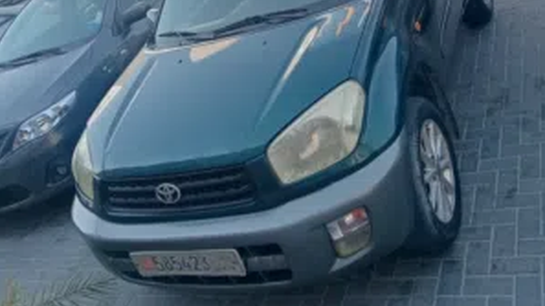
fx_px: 592
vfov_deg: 27.6
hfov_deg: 49.4
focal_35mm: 41
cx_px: 273
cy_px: 13
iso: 102
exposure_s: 1/4348
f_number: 1.8
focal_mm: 3.98
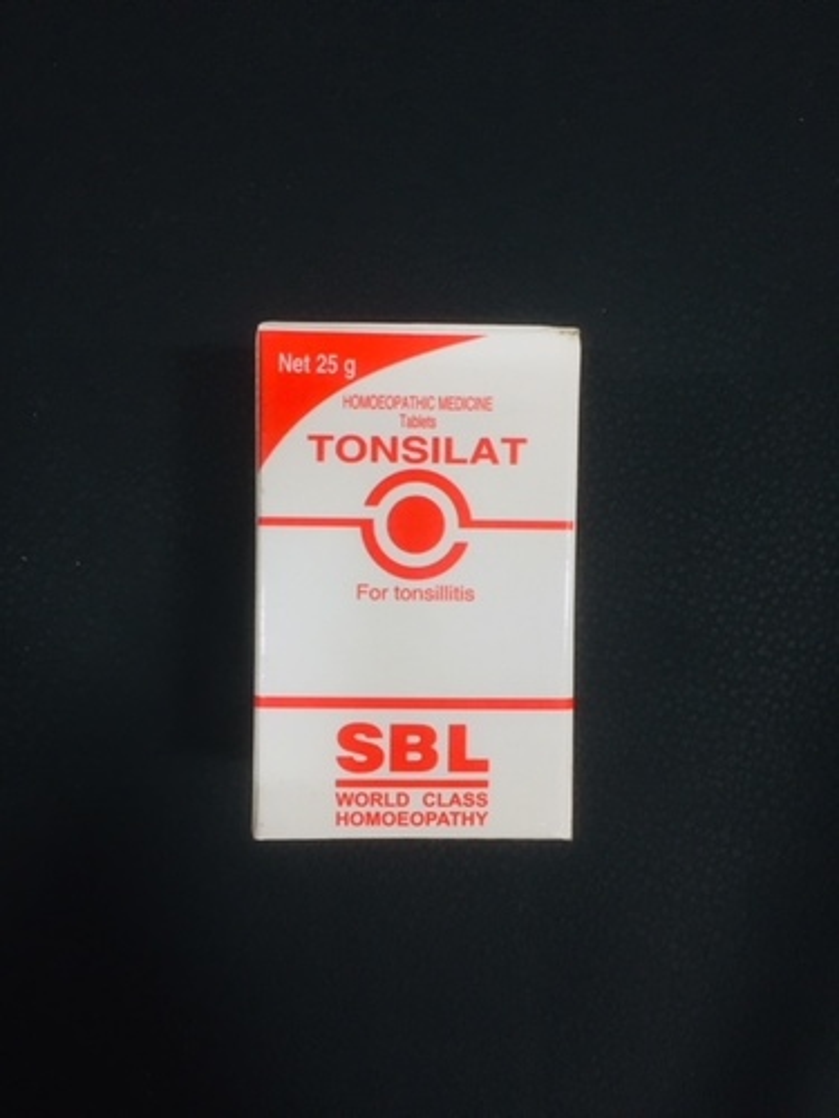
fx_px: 937
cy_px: 559
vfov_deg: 61.7
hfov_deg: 48.2
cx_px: 420
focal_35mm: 29
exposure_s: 1/33
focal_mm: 4.15
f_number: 2.2
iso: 80
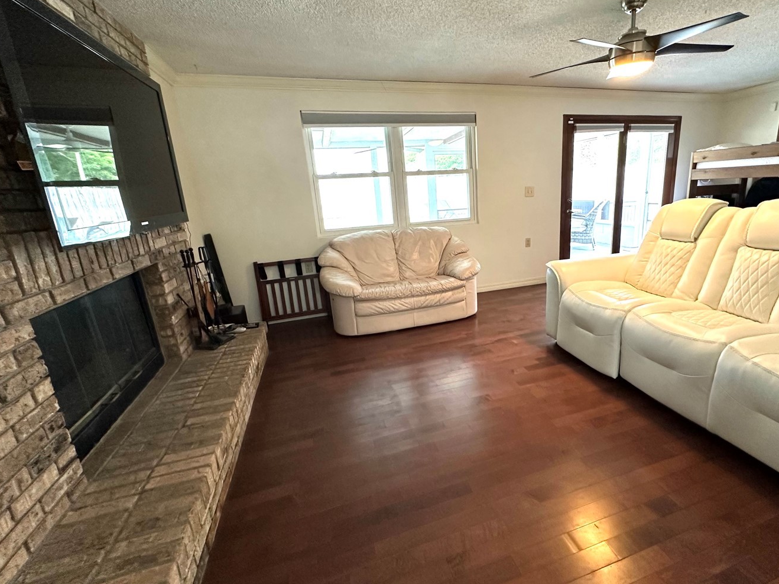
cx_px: 446
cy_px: 286
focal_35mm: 17
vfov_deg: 74.7
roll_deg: +2.9
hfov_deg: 90.4
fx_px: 382
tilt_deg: -14.3
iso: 250
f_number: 2.2
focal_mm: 2.22
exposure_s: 1/60
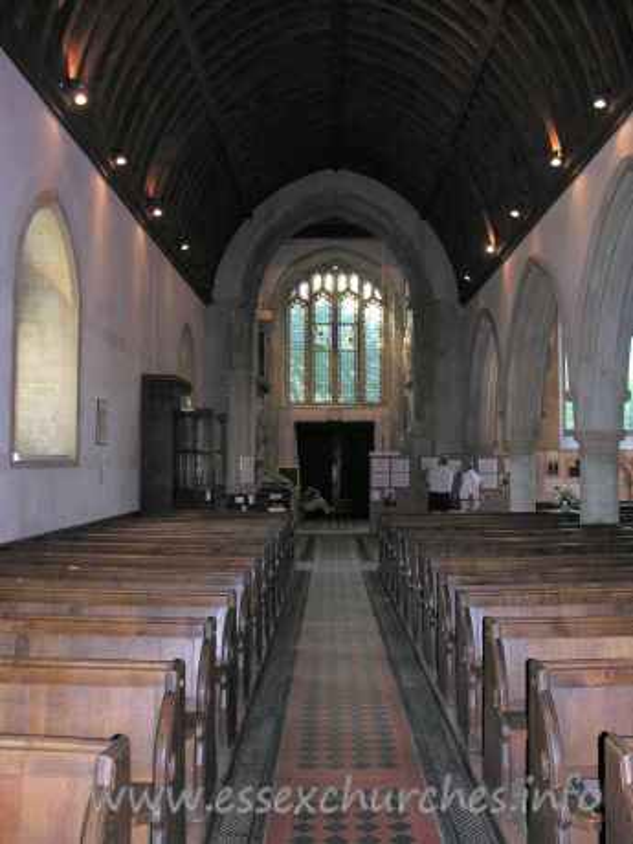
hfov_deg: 40.7
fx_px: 853
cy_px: 422
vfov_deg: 52.6
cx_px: 316
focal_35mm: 35
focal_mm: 8.9
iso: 167
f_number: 2.8
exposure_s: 1/60.1
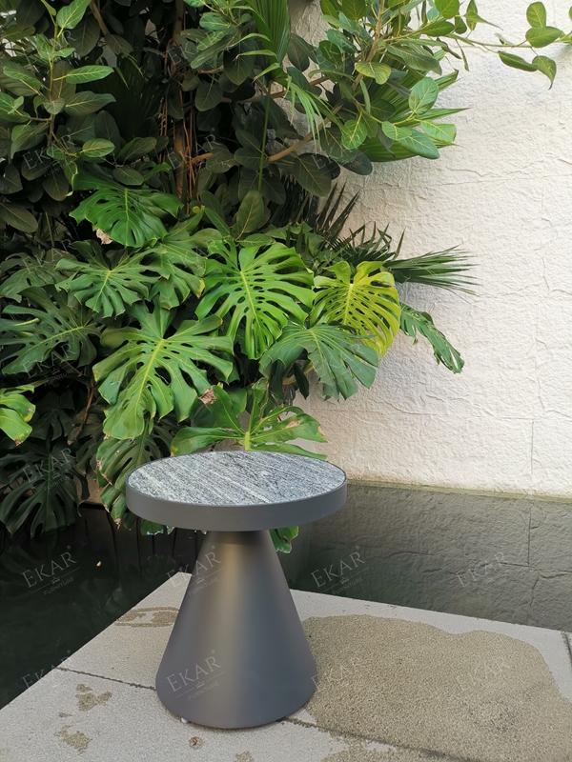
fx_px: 595
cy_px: 381
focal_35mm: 27
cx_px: 286
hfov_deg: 51.4
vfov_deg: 65.3
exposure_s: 1/235
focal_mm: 5.58
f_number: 1.8
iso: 50
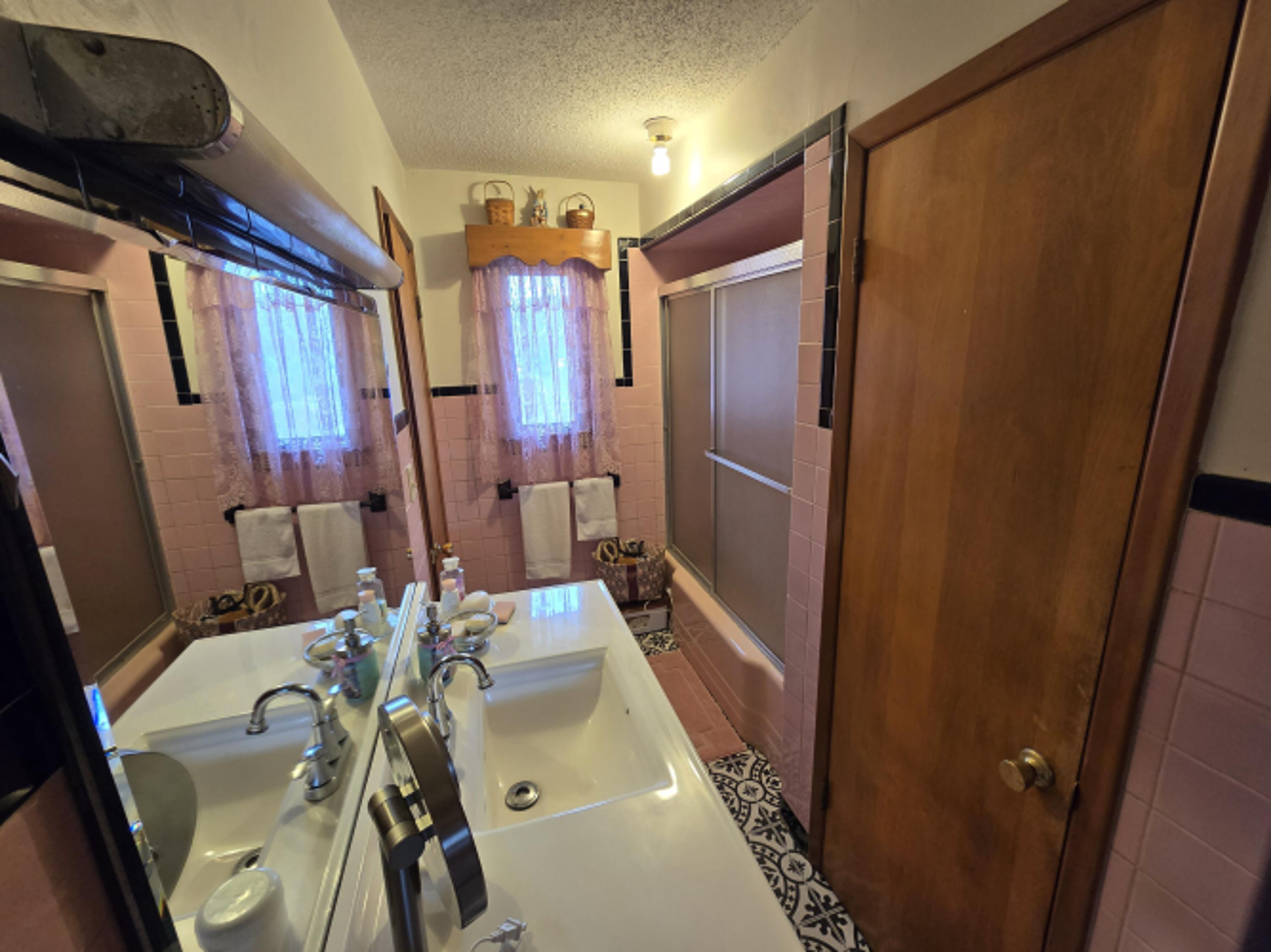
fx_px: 477
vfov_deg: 89.9
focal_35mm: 13
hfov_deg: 106.2
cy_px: 476
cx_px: 636
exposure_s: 1/60
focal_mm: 2.2
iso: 125
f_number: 2.2
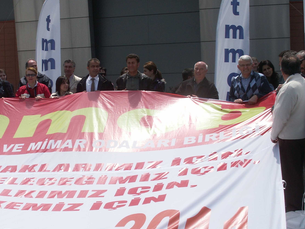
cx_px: 108
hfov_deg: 35.3
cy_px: 107
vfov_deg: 27.0
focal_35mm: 54
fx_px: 476
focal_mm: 7.7
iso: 50
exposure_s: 1/400
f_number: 7.1
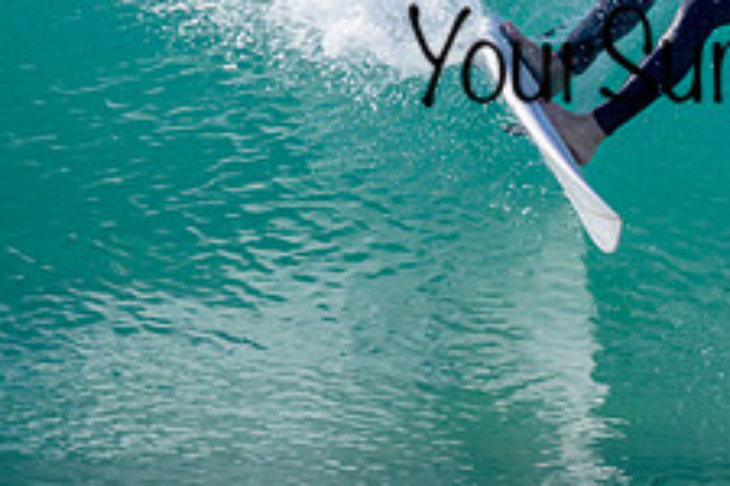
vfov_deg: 0.6
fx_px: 45256
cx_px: 666
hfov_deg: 0.9
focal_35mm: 2232
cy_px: -24
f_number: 11
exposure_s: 1/800
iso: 640
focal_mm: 800
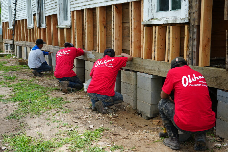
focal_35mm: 45
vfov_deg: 29.9
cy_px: 76
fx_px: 285
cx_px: 114
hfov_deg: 43.6
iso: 100
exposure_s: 1/100
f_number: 5
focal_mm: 45
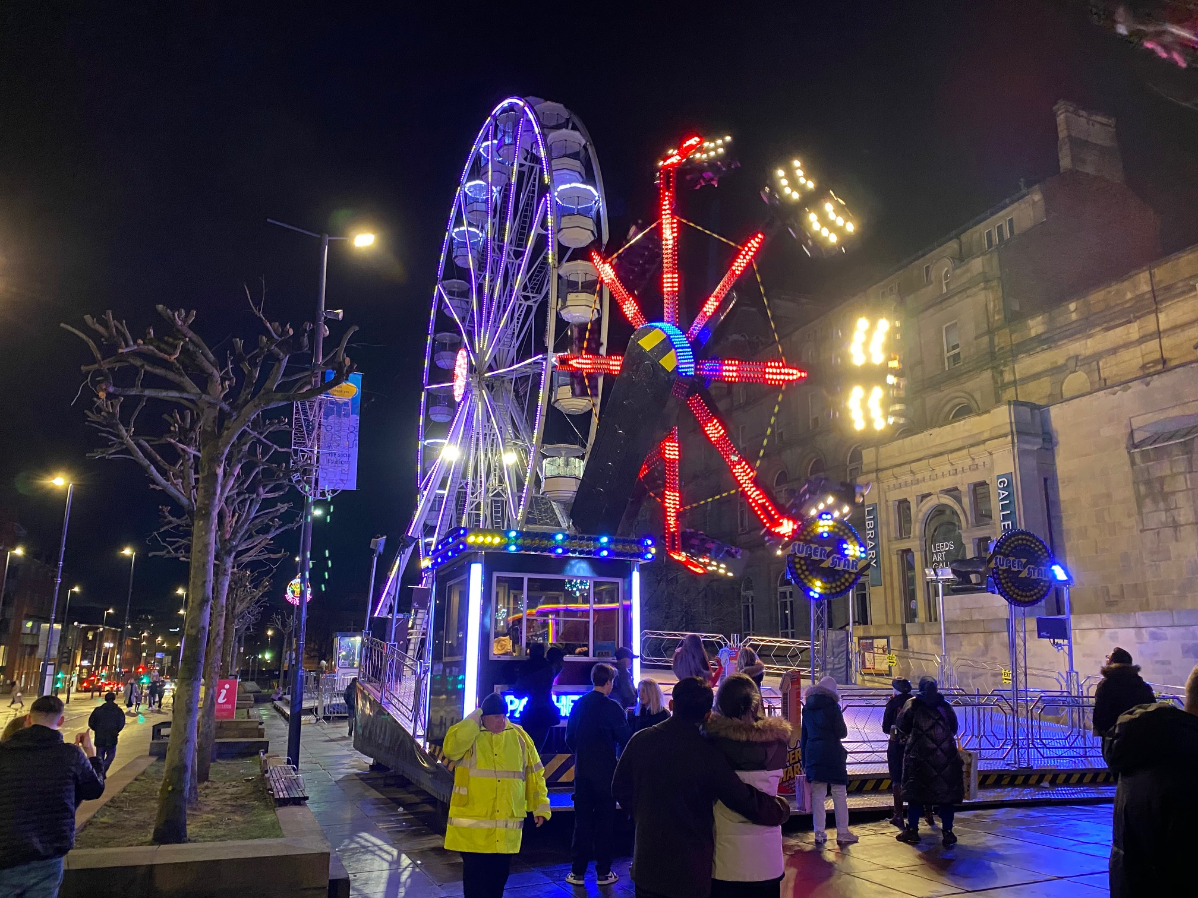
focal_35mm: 26
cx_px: 599
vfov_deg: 53.1
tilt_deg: +13.7
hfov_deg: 67.3
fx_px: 900
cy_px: 449
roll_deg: -0.9
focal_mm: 4.25
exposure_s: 1/34
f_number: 1.8
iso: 400
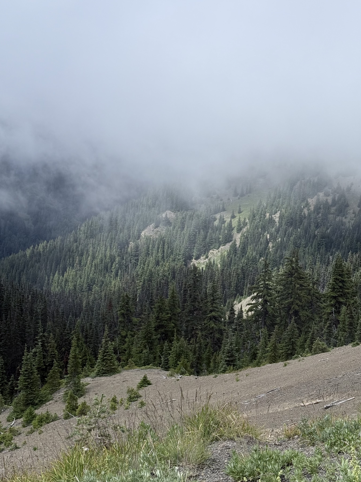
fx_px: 751
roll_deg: -0.3
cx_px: 172
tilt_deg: -13.1
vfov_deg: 35.5
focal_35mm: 54
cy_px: 230
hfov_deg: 27.0
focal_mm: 6.76
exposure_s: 1/5587
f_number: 1.78
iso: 64
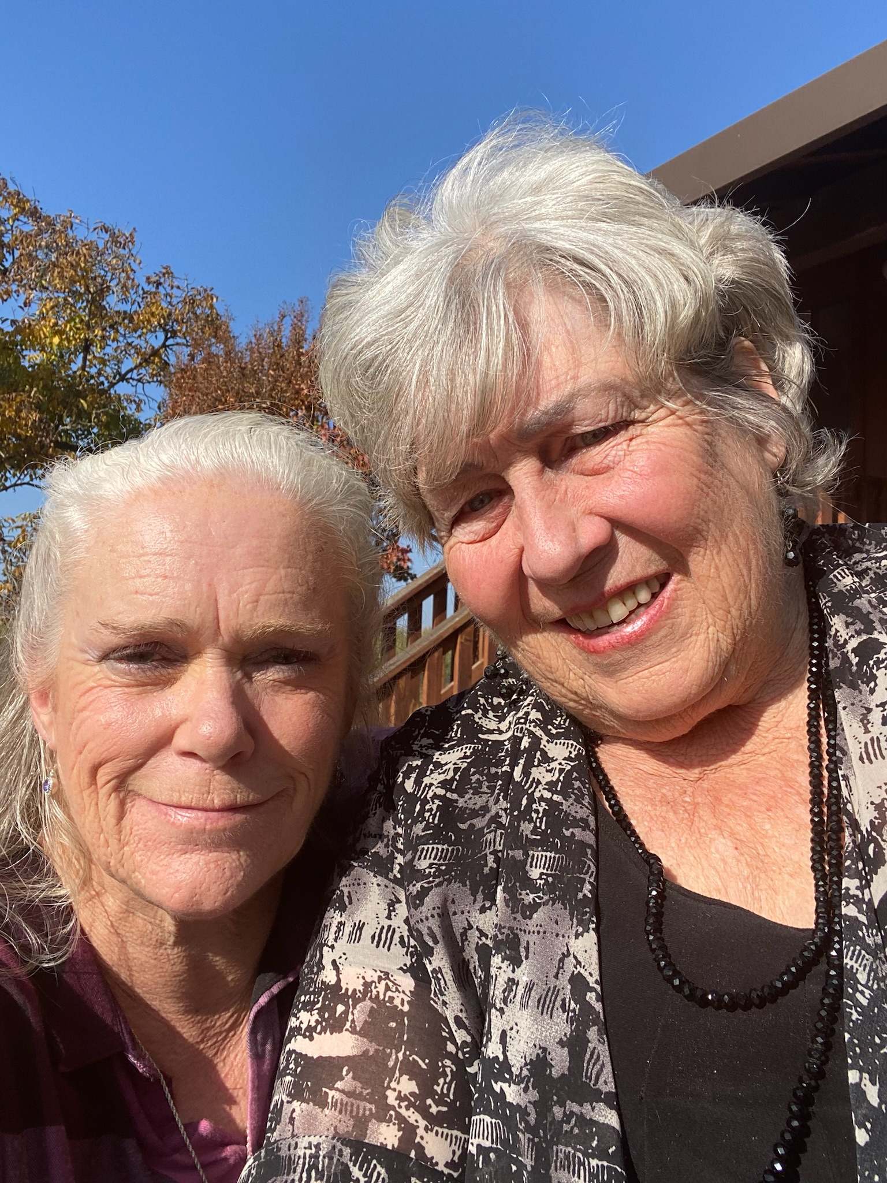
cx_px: 444
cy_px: 592
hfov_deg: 46.8
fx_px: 1025
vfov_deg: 60.0
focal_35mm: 30
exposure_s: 1/1255
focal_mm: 2.71
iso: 25
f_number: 2.2
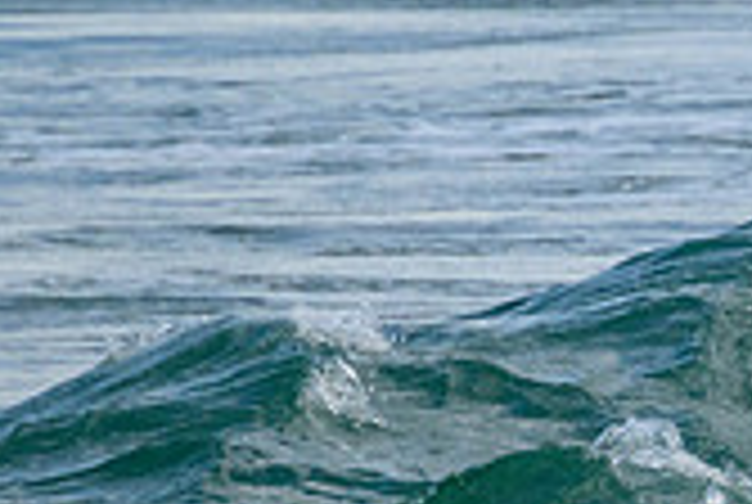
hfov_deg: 0.7
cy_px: 326
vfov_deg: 0.5
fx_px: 58006
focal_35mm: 2772
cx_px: 1292
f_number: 11
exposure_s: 1/2000
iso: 1600
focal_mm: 800
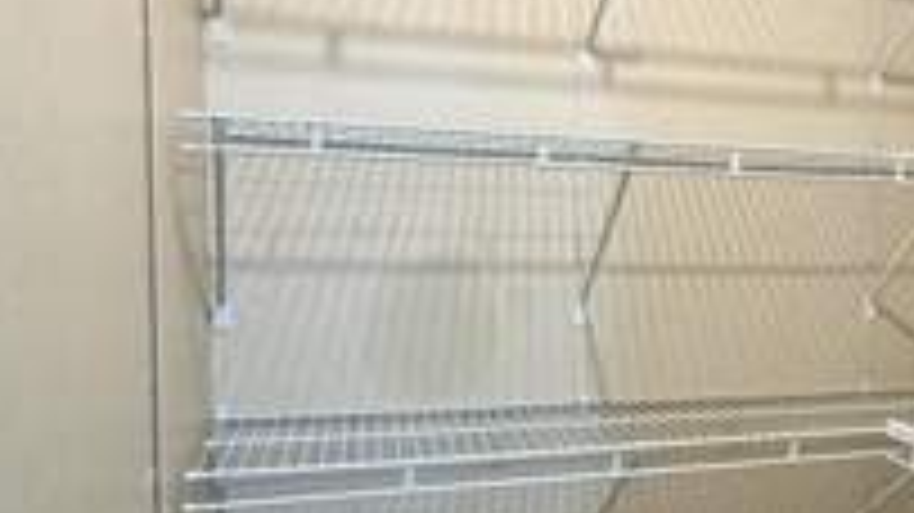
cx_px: 671
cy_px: 268
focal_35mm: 36
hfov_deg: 53.1
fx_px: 872
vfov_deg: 32.8
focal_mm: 2.22
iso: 400
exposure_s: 1/60
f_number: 2.2
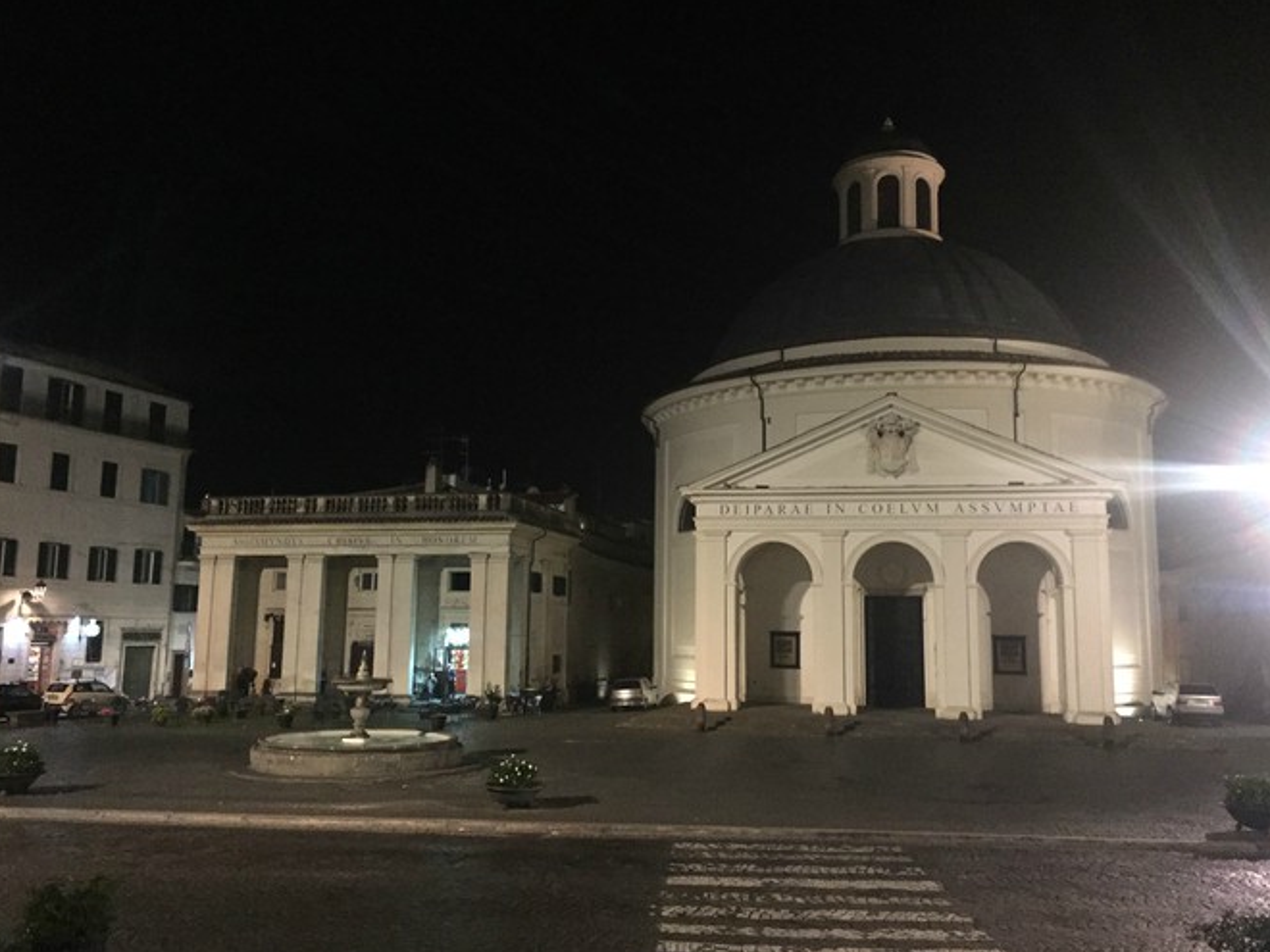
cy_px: 481
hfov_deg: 60.0
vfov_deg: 46.8
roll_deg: -1.9
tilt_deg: +7.9
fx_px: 1101
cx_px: 636
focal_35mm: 30
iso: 400
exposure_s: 1/17
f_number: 2.2
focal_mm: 4.15
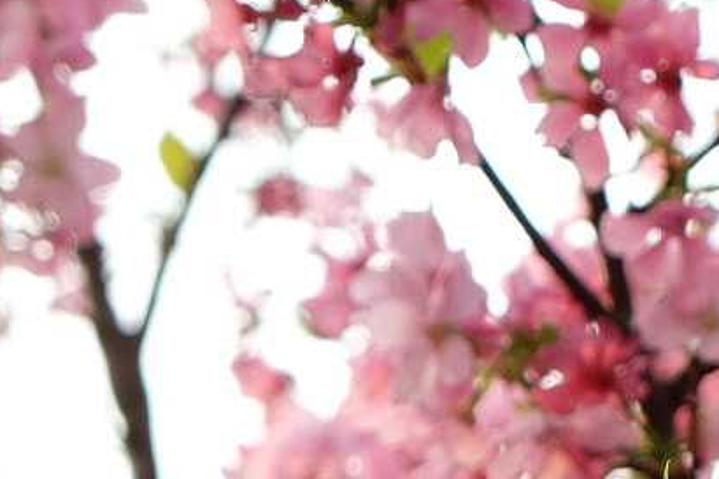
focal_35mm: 324
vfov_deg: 4.2
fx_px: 6468
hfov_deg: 6.3
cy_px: 769
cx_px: 1173
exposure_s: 1/125
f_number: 5
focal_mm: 55
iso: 200
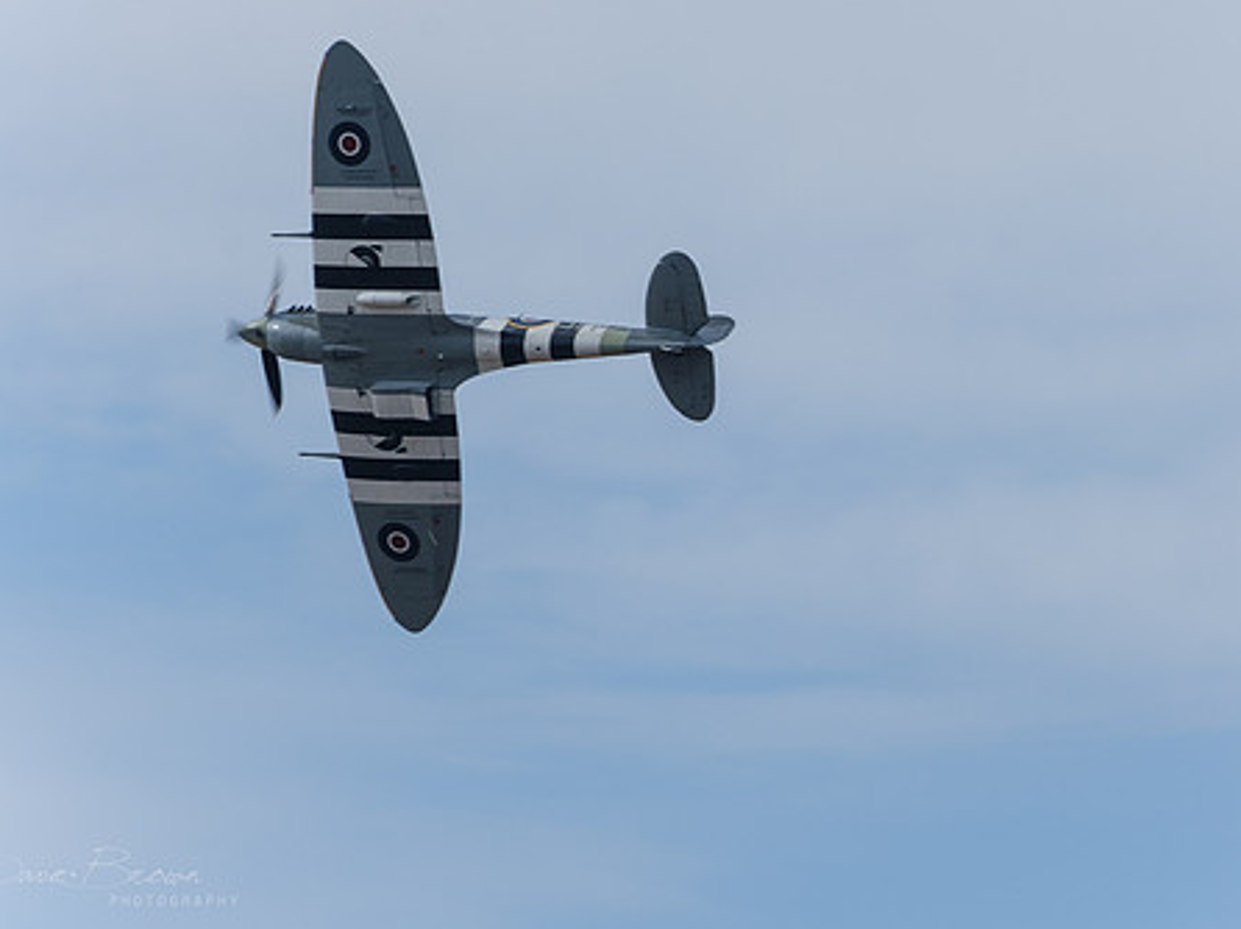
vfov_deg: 2.6
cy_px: 413
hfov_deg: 3.5
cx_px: 737
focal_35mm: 563
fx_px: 20173
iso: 200
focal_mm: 300
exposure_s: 1/400
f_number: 10
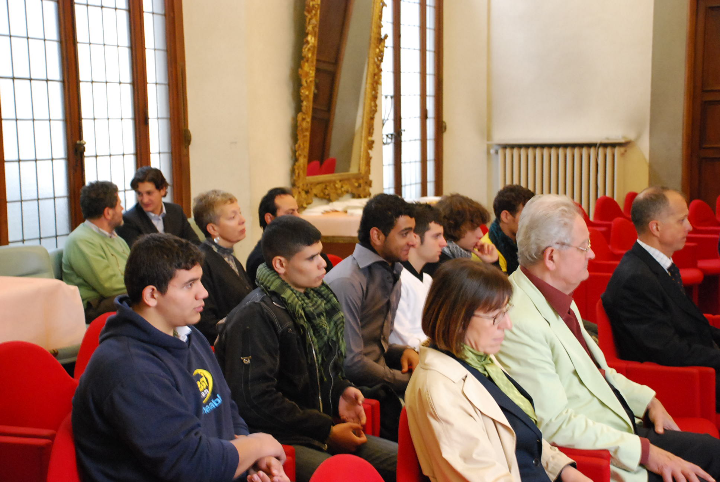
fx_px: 1141
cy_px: 241
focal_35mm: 57
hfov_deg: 35.0
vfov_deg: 23.8
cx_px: 360
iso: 1600
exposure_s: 1/15
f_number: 4.5
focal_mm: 38
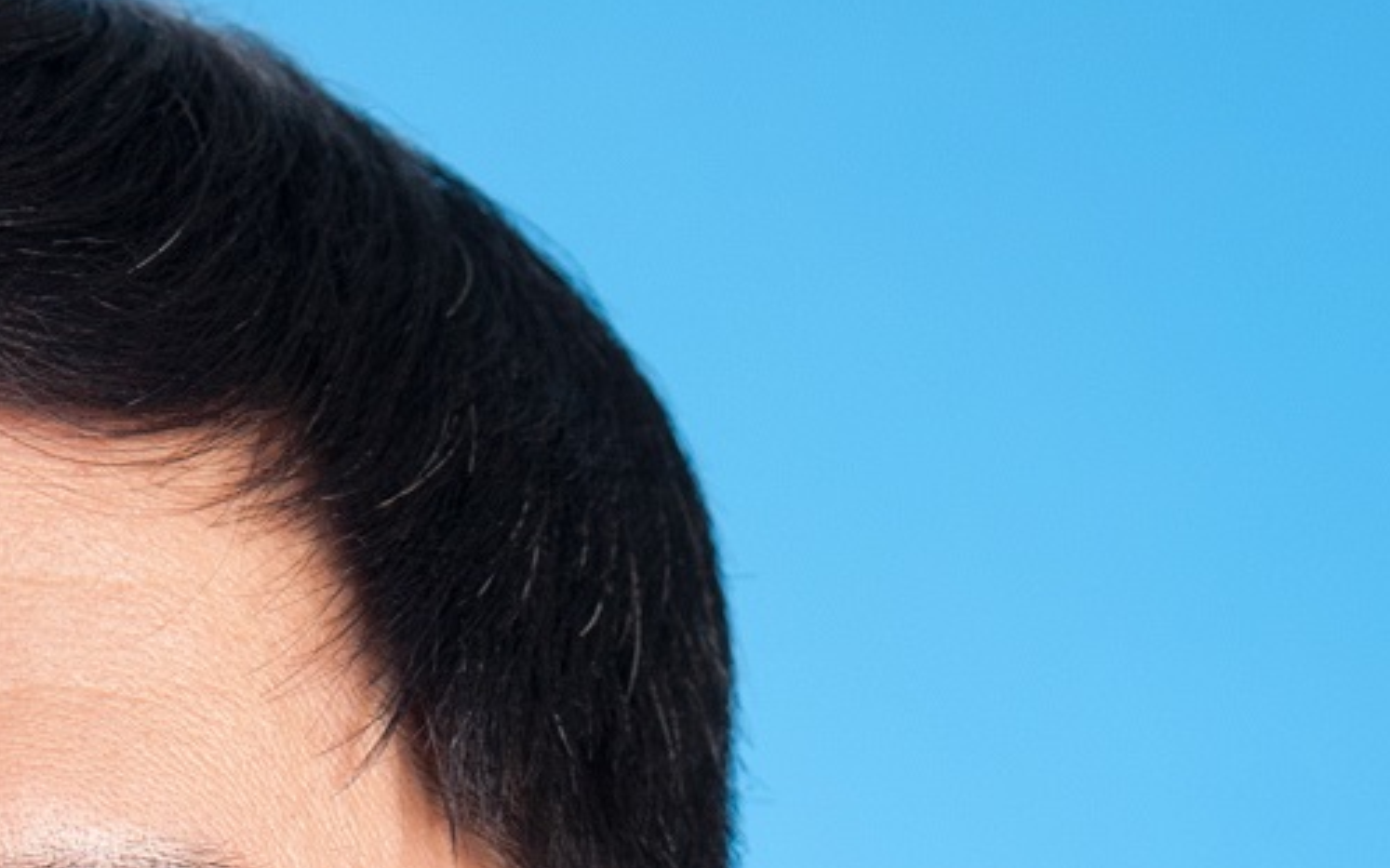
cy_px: 2272
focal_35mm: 609
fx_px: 23065
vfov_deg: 2.1
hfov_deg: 3.4
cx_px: -67
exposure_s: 1/125
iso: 200
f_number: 6.3
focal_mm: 140
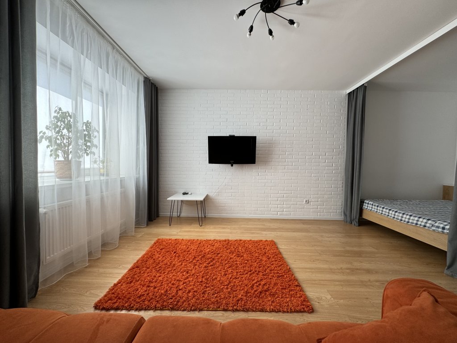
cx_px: 228
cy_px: 172
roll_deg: -1.0
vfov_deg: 85.7
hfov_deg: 102.1
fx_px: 185
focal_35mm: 14
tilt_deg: -1.9
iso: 40
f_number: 2.2
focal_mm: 2.22
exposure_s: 1/99
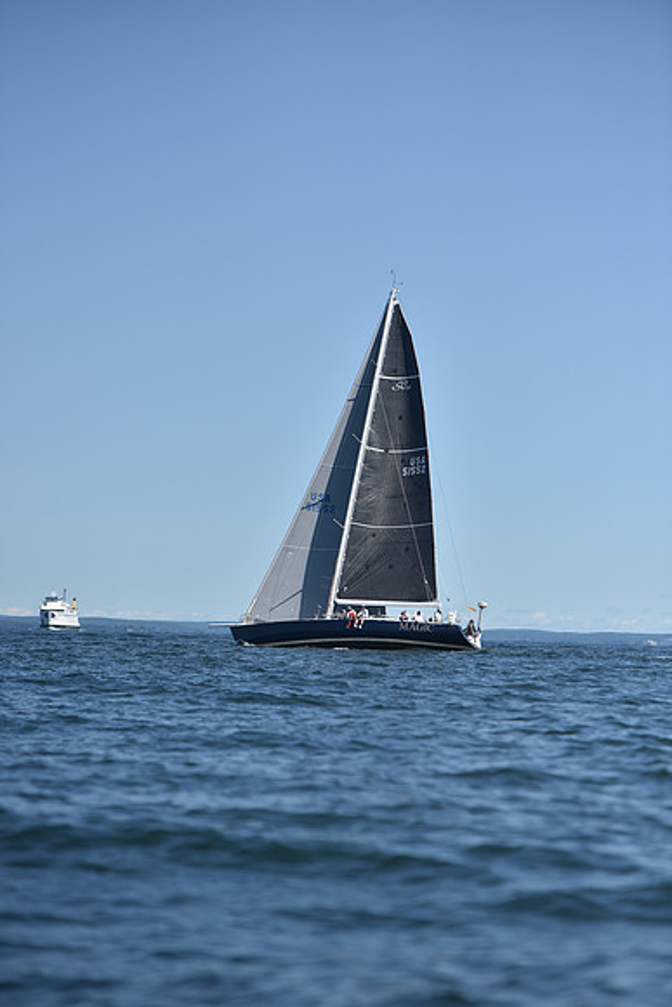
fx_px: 3358
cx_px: 336
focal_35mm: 120
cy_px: 504
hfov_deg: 11.4
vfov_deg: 17.1
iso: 250
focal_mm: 120
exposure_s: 1/8000
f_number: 3.2
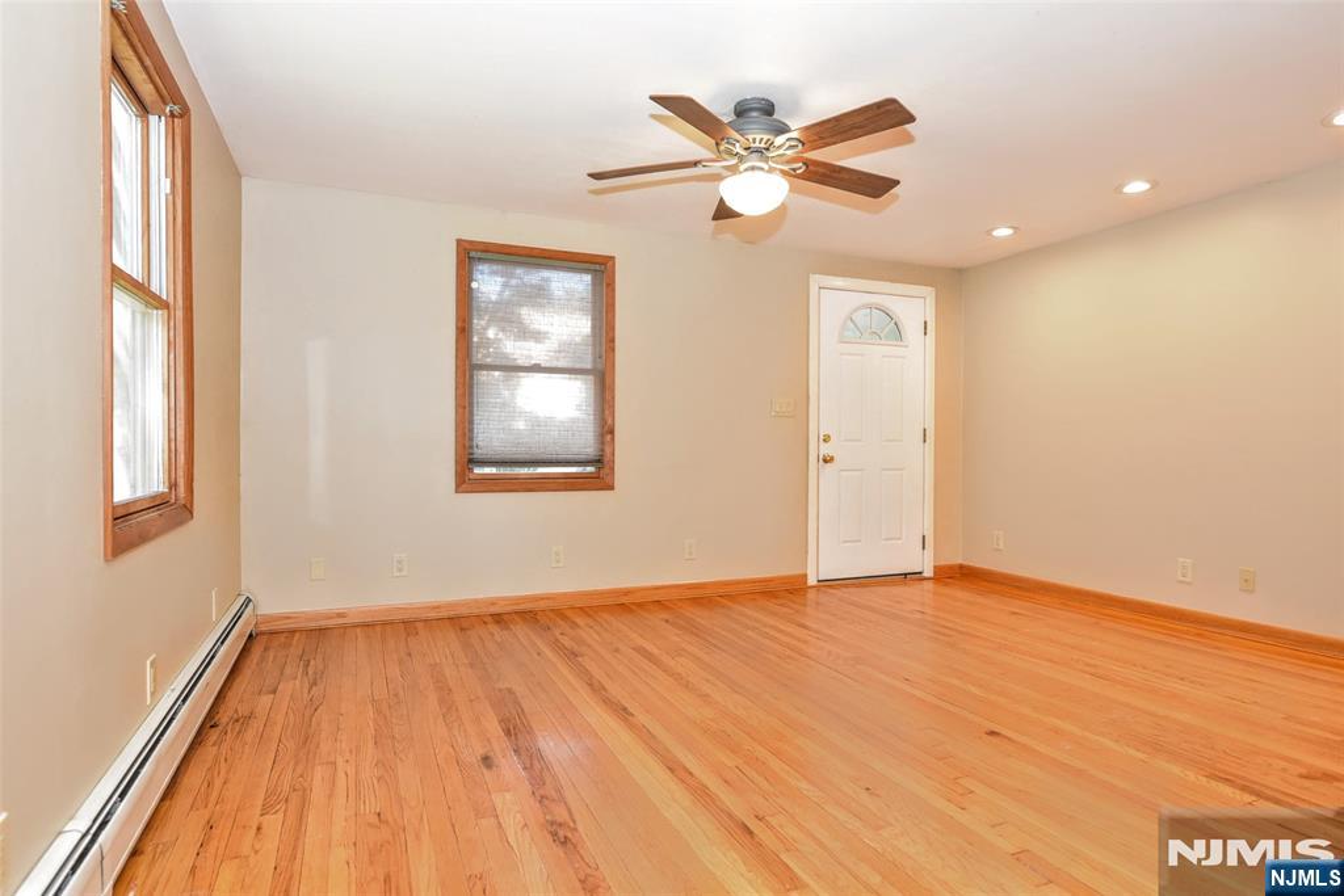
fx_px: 747
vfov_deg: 61.9
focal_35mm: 20
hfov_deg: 84.0
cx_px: 672
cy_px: 448
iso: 800
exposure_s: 1/60
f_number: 4
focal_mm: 20
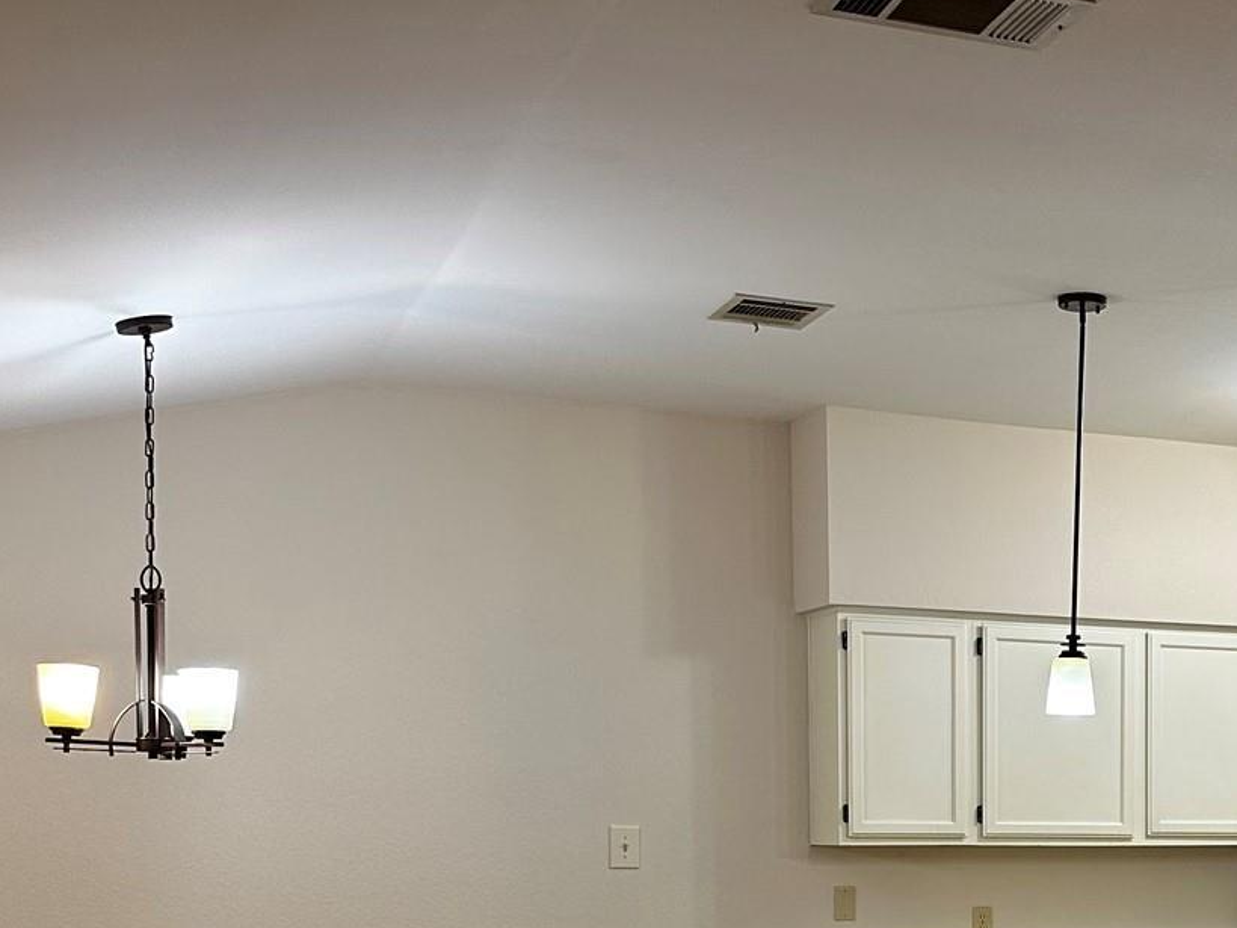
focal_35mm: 60
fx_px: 2144
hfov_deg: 30.2
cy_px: 919
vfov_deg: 23.4
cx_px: 1207
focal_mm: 6.86
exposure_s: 1/60
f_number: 1.78
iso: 125
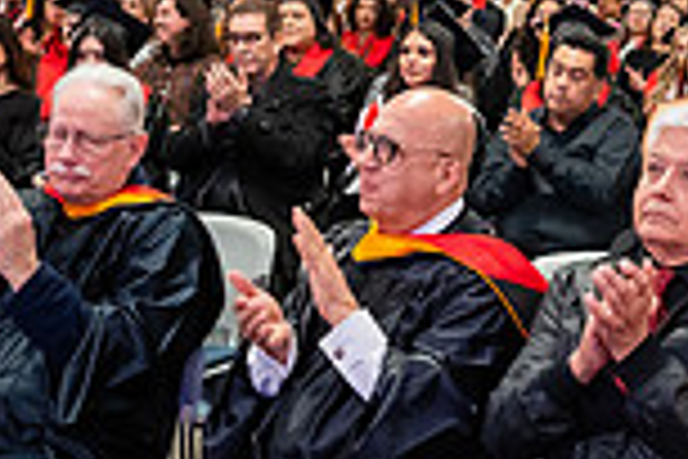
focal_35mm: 91
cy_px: 214
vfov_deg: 15.0
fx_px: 1739
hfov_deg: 21.6
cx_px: 692
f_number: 2.8
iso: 3200
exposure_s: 1/200
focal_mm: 24
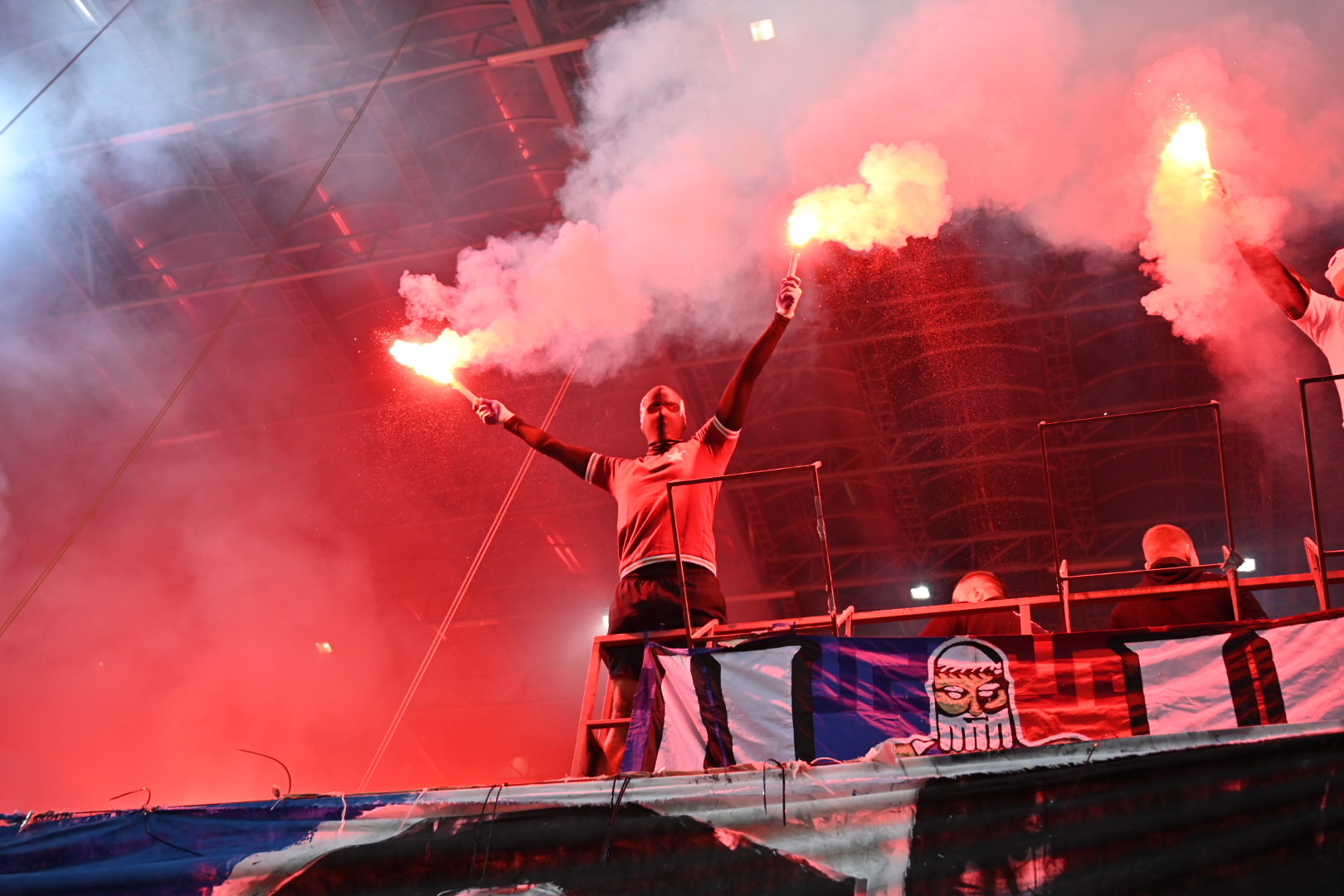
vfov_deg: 31.9
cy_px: 448
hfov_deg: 46.4
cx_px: 672
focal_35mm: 42
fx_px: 1568
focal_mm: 42
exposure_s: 1/640
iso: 1000
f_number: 4
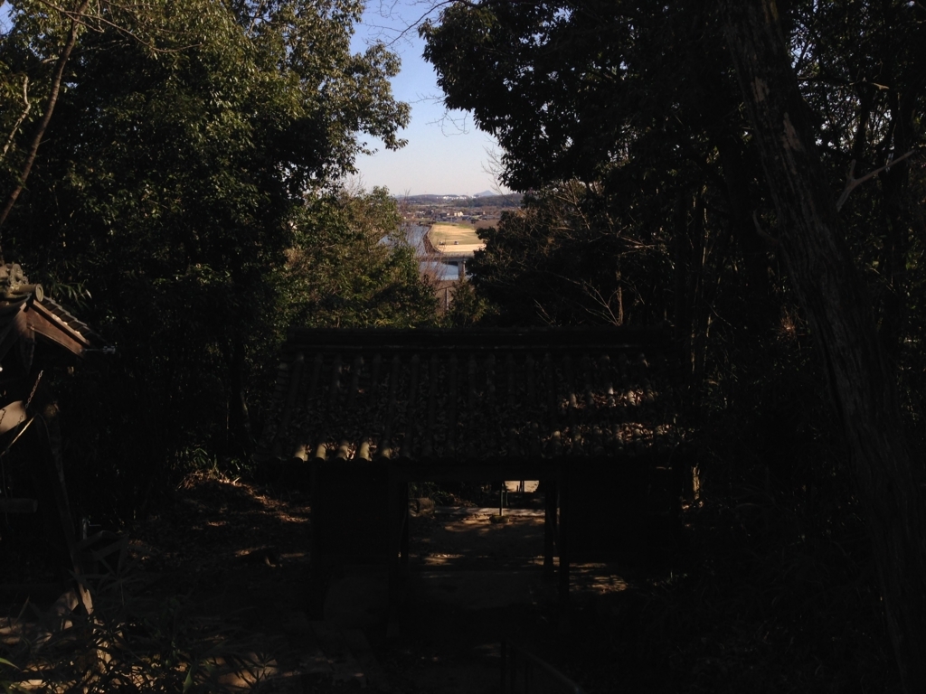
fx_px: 883
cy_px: 347
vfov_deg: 42.9
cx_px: 463
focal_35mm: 33
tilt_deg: -10.2
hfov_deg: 55.4
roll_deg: -0.1
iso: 50
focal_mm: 4.12
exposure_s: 1/1550
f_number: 2.4
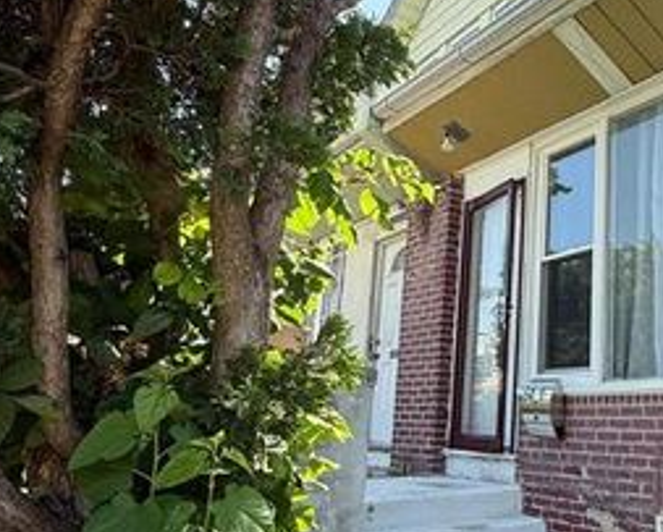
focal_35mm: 36
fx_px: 707
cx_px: 613
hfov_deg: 45.0
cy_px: 290
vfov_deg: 41.2
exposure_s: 1/368
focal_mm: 2.22
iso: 50
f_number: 2.2
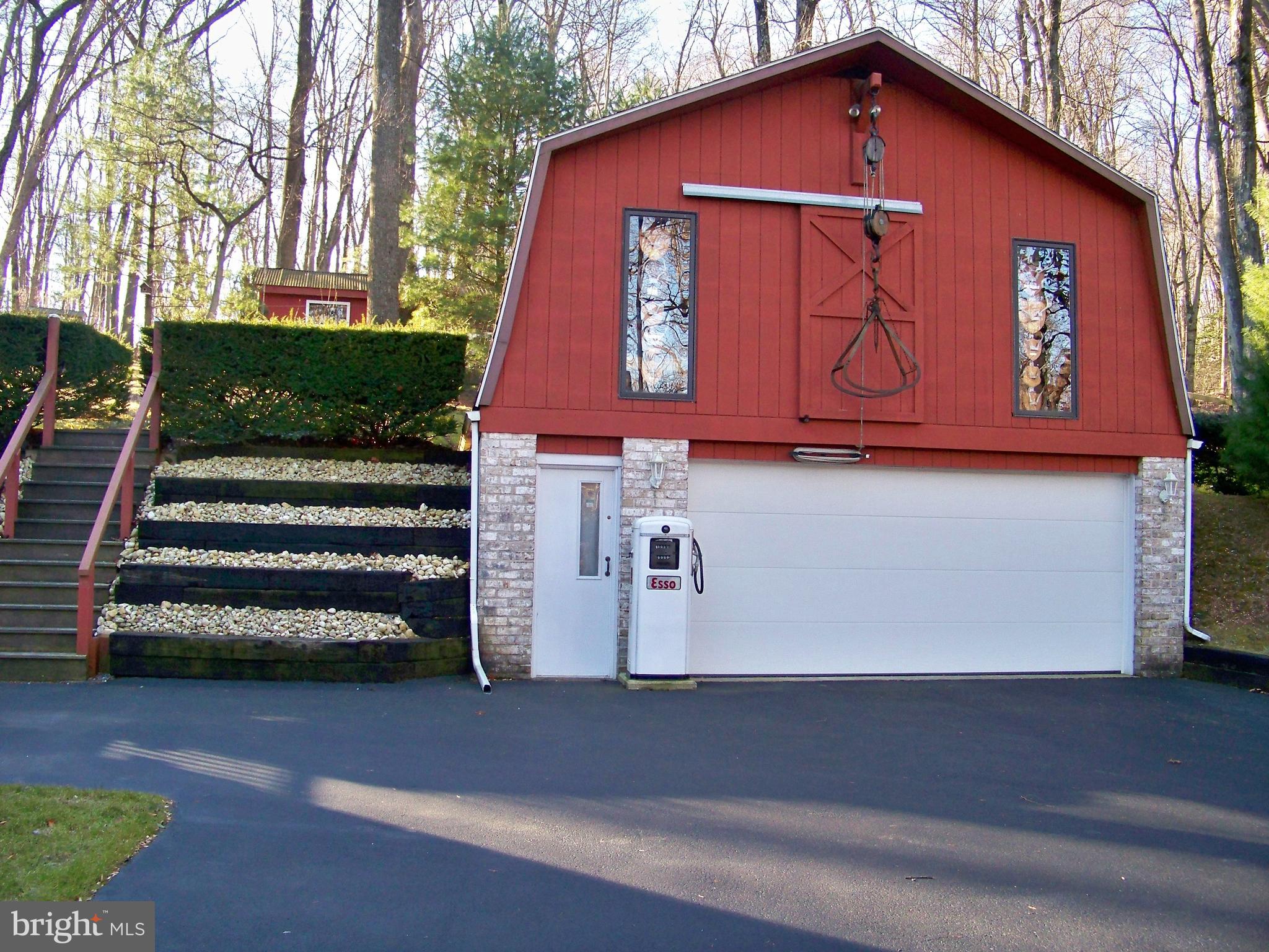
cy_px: 476
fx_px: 1210
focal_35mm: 33
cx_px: 634
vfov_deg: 42.9
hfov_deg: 55.4
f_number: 2.8
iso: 250
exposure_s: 1/200
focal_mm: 5.85
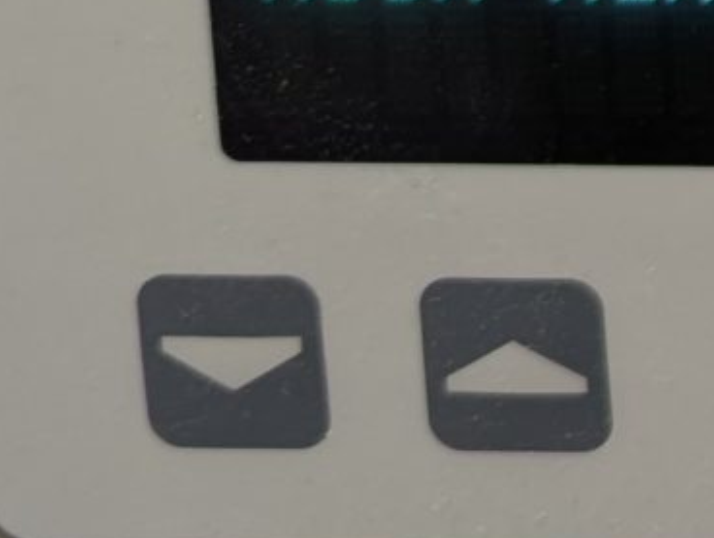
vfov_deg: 8.2
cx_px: 1853
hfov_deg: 10.0
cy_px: -732
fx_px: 3449
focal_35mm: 167
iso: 98
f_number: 1.85
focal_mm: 6.81
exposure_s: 1/100
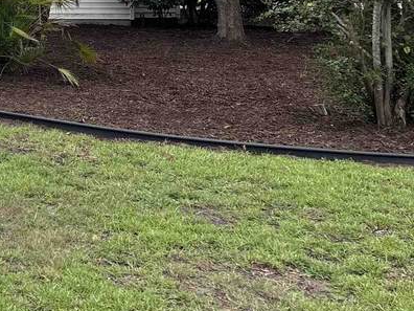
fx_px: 1005
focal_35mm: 84
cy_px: -44
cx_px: -222
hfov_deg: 19.9
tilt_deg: +0.6
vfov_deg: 16.9
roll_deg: +0.0
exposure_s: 1/747
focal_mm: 5.96
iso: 50
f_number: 1.6
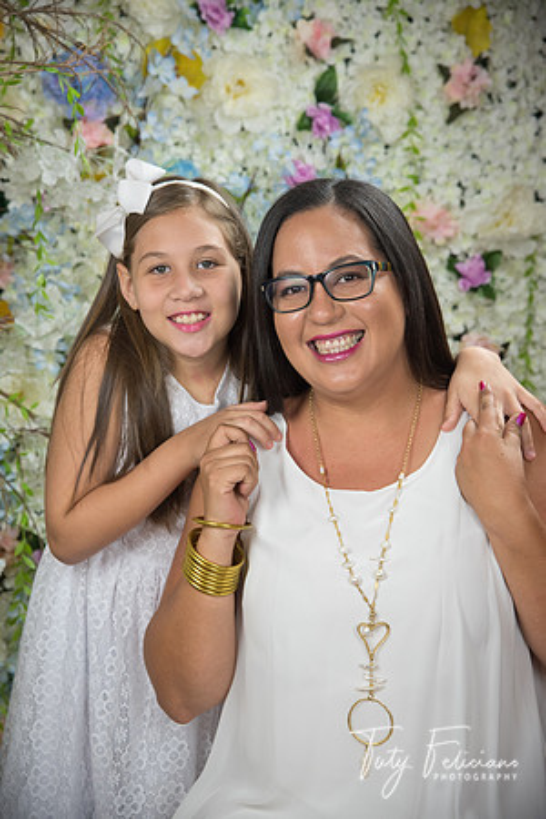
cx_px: 273
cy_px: 410
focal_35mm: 85
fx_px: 1934
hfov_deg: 16.1
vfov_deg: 23.9
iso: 1250
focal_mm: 85
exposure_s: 1/125
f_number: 5
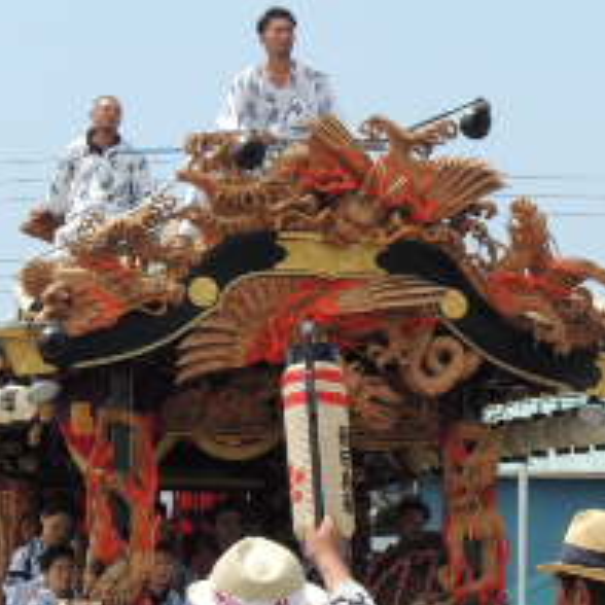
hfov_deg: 6.7
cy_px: 417
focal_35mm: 260
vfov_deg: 6.7
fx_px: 5141
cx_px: 290
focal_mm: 16
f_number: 5.1
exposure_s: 1/400
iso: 100
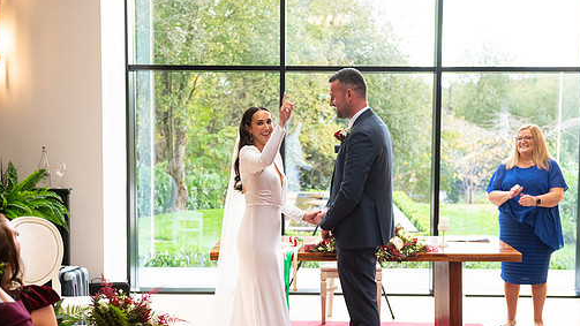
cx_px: 301
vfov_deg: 20.7
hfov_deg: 36.0
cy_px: 201
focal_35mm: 58
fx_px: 892
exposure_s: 1/160
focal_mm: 48
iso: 800
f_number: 3.5
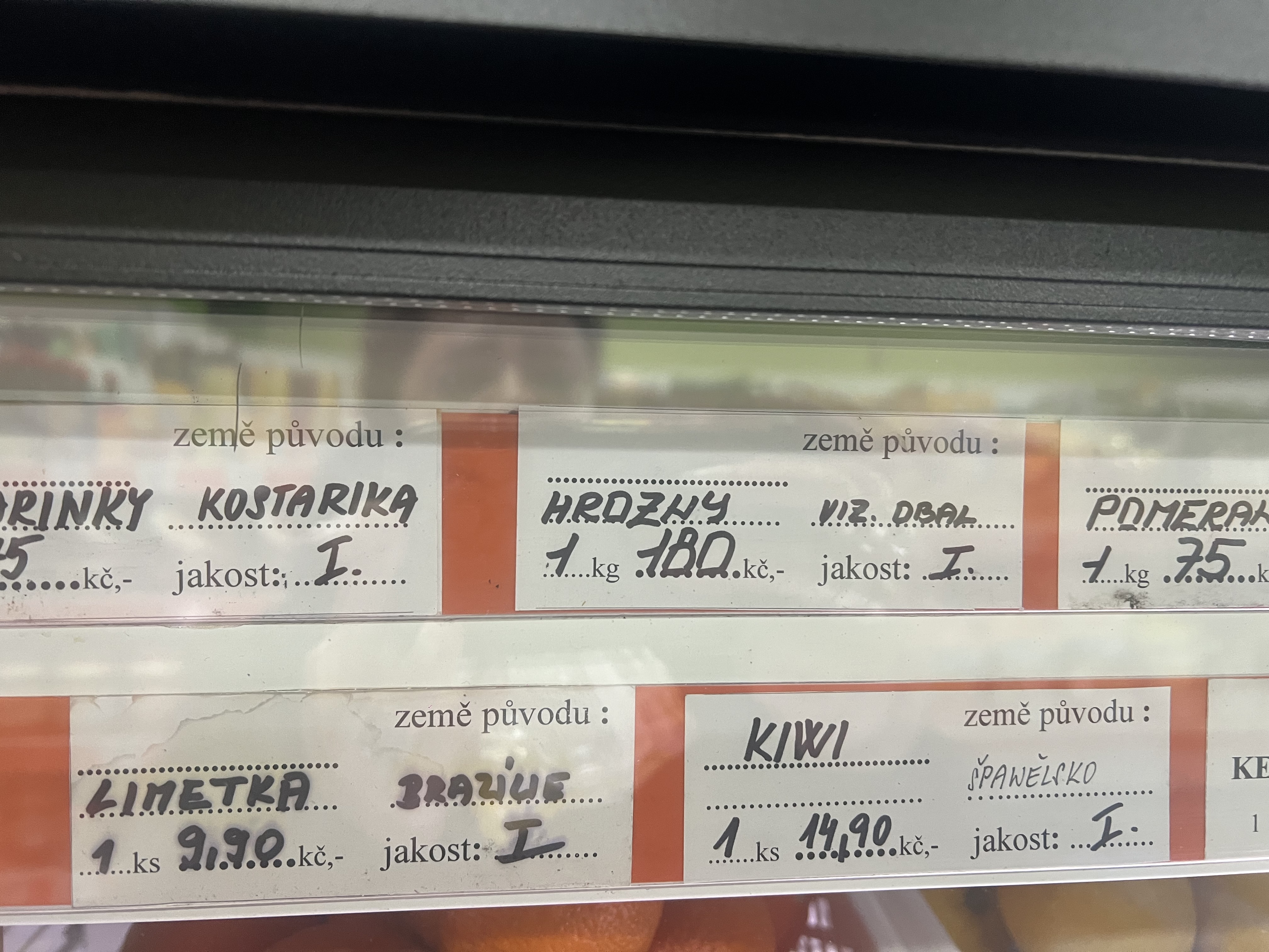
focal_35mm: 26
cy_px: 476
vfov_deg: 53.1
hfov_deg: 67.3
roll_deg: -0.9
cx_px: 634
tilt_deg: -1.9
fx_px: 953
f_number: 1.5
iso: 250
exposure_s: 1/50
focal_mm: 5.7
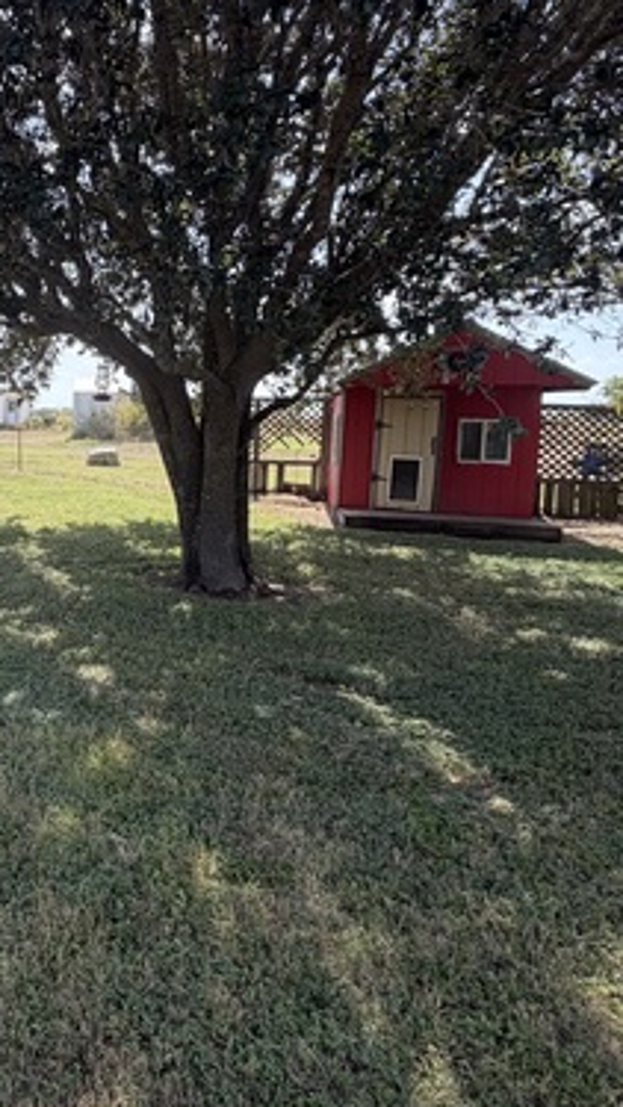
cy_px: 481
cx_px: -38
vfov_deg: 71.6
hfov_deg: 38.0
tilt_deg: -4.8
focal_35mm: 26
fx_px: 763
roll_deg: -0.3
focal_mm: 2.22
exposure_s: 1/502
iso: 40
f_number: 2.2
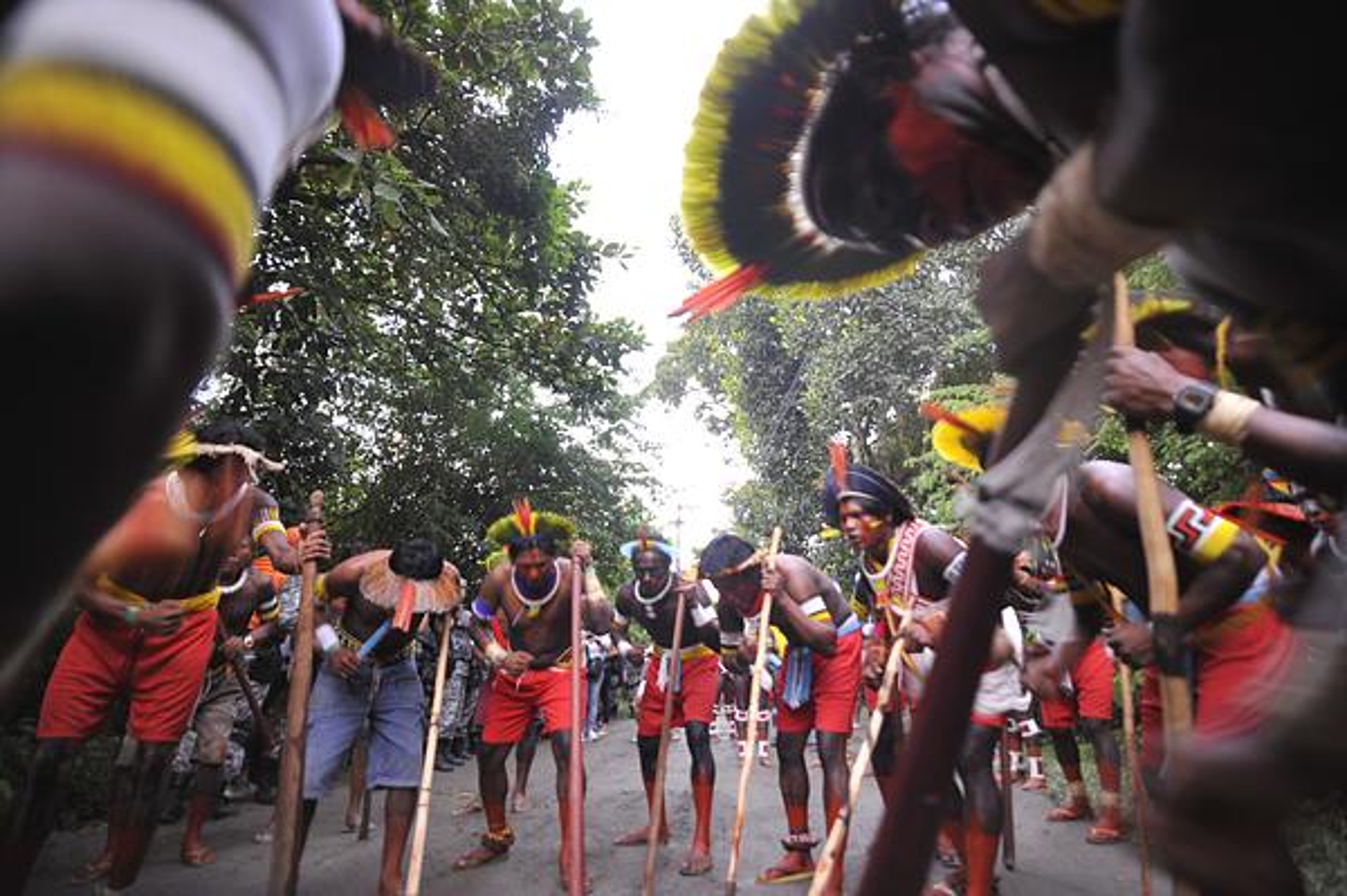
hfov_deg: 93.3
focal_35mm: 17
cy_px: 448
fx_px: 636
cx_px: 674
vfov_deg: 70.3
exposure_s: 1/25
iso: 800
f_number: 2.8
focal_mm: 17
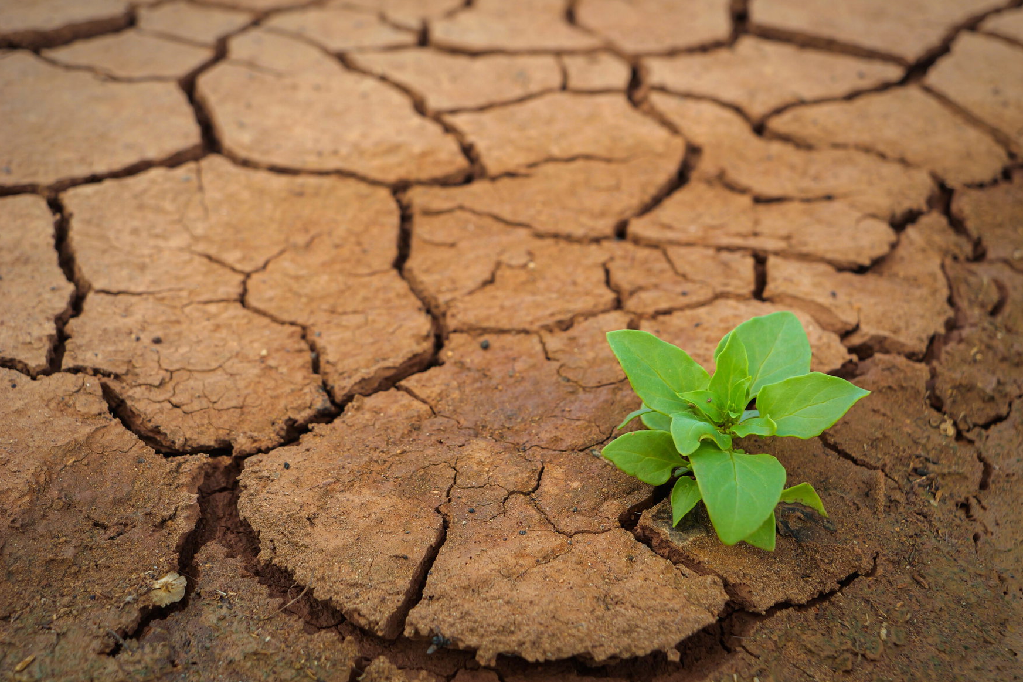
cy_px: 324
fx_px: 1364
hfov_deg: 41.1
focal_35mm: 48
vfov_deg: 28.1
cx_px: 512
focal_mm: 23
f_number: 3.4
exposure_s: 1/100
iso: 100
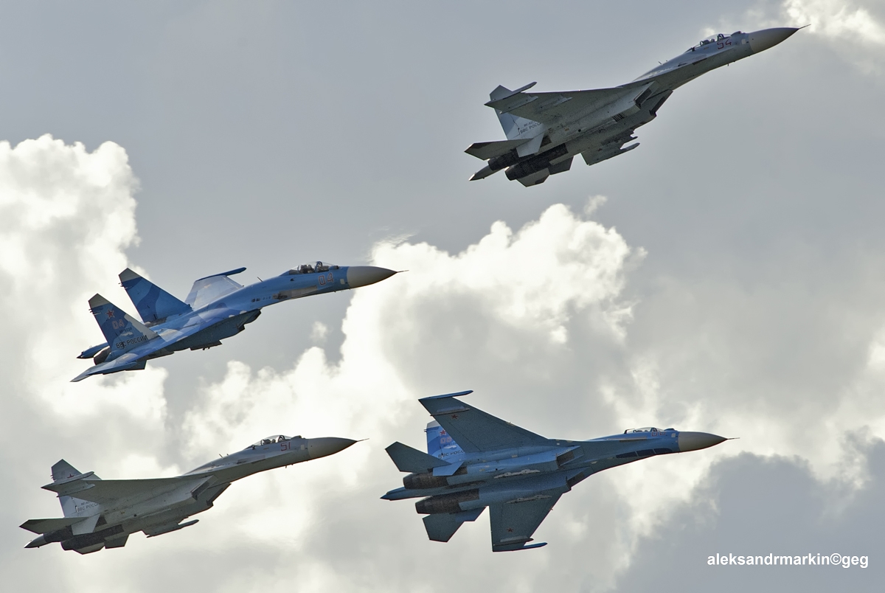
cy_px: 296
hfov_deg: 6.1
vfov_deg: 4.1
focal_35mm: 340
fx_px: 8371
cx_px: 442
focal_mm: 340
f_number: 10
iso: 800
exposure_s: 1/2000
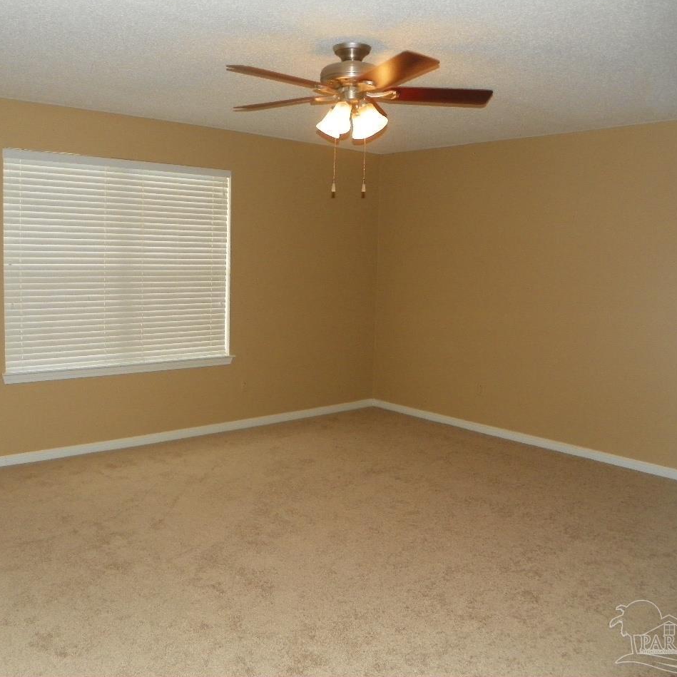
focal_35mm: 31
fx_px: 686
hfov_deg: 52.3
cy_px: 335
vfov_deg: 52.5
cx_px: 281
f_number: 2.8
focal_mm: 4.6
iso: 200
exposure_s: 1/125
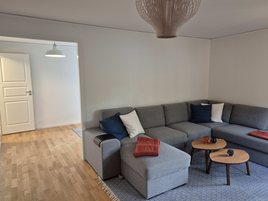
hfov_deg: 69.4
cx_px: 136
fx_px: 194
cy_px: 95
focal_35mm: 25
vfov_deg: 54.9
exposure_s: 1/100
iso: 320
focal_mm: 5.4
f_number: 1.8
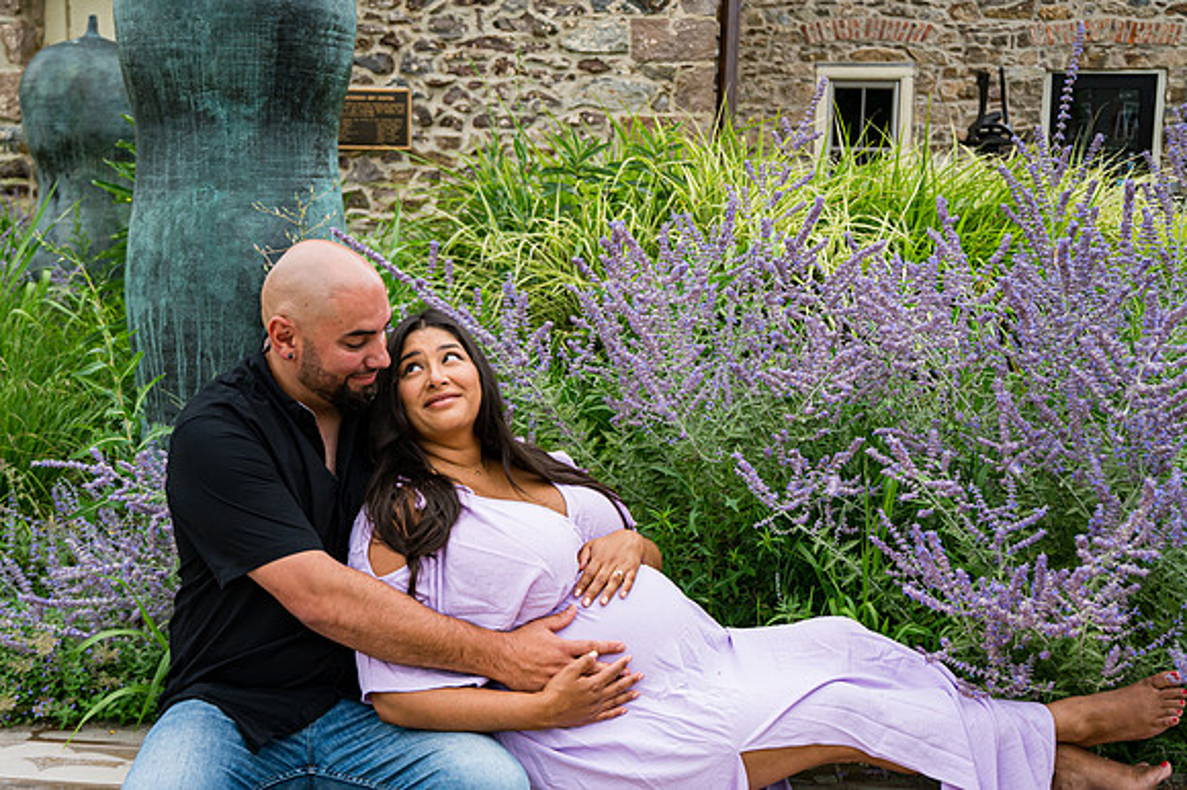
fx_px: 1360
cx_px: 578
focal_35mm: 41
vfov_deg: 32.4
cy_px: 385
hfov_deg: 47.2
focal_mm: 37
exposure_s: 1/1250
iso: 400
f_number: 4
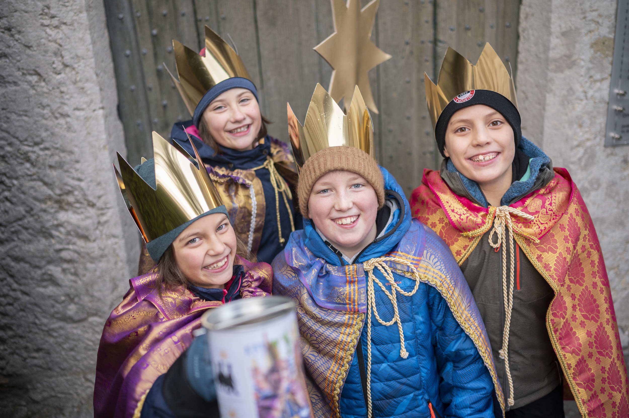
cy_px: 209
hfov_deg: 54.5
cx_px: 314
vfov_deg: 37.8
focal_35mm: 35
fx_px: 611
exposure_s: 1/1000
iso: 800
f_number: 1.8
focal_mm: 35
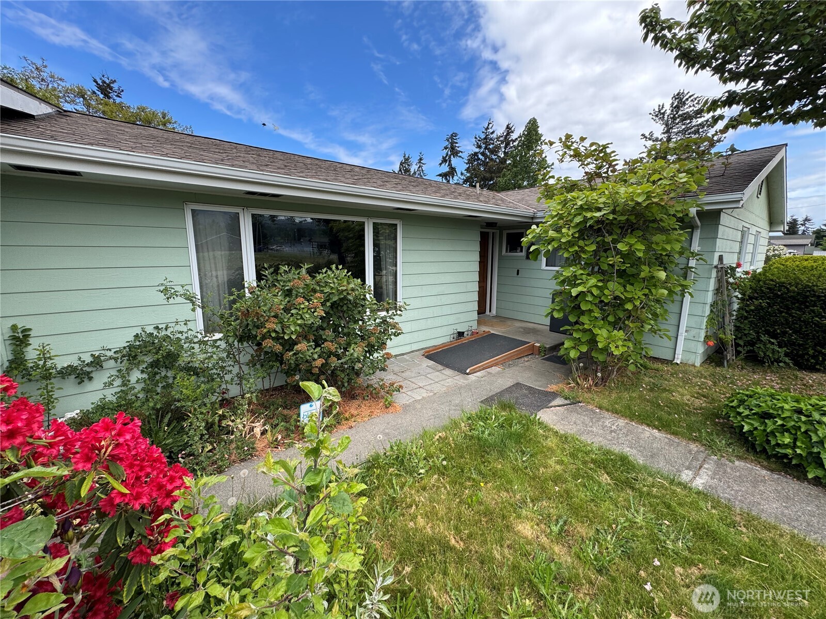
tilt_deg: -12.1
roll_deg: -0.3
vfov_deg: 85.7
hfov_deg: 102.1
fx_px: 334
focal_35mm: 14
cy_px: 310
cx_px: 413
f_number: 2.2
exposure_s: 1/366
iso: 40
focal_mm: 2.22
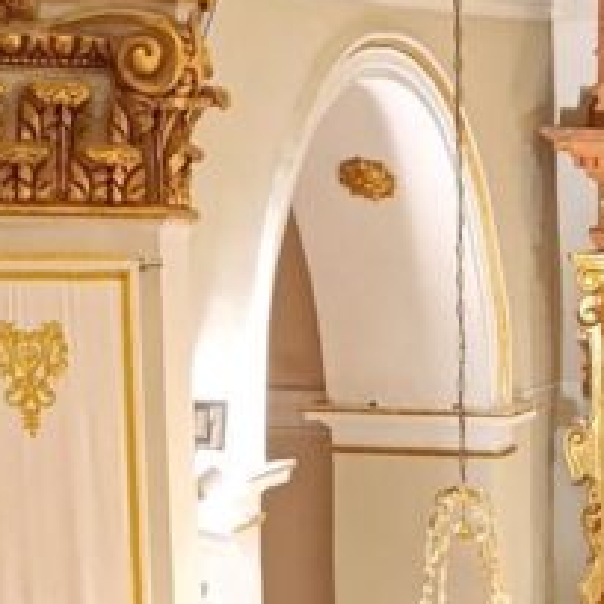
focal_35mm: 175
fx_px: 3455
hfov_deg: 9.9
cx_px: 660
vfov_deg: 9.2
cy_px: 1304
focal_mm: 6.14
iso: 640
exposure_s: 1/50
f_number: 1.6
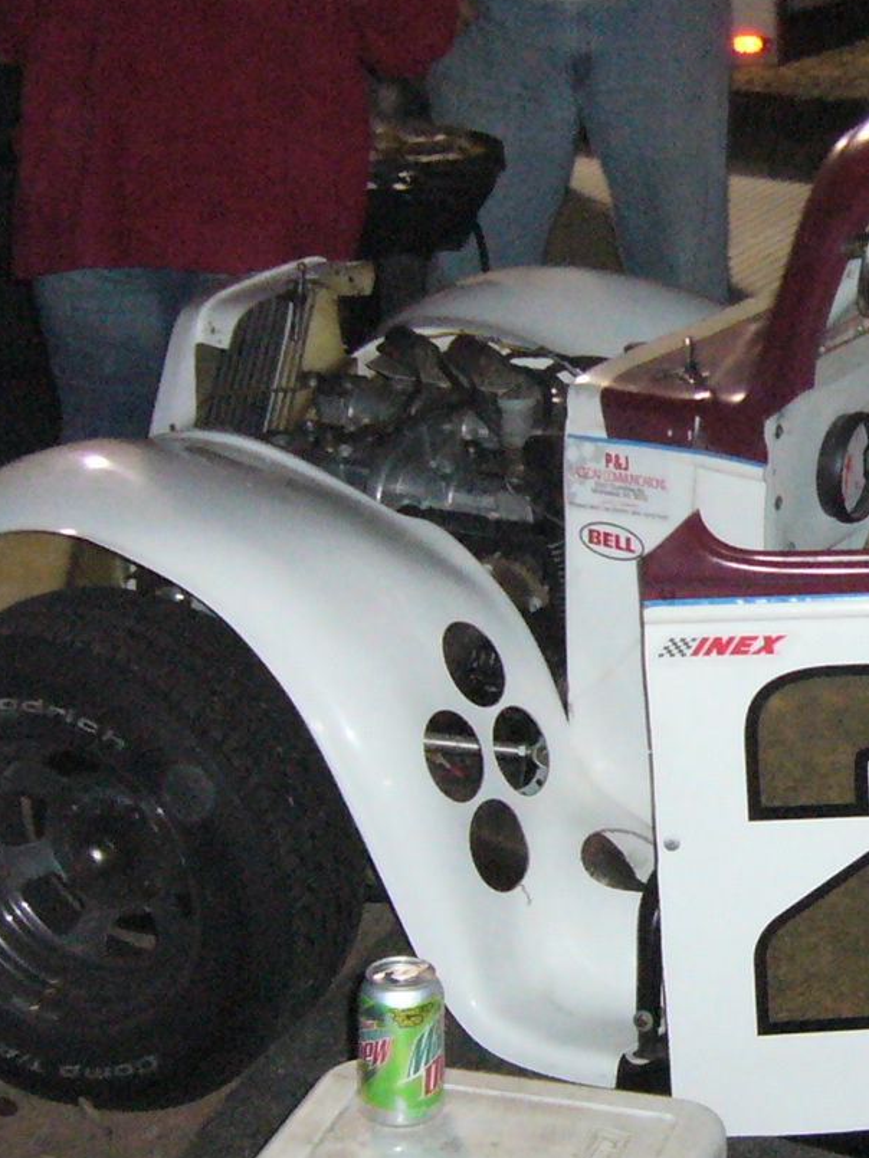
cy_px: 588
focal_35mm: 89
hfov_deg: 15.9
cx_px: 1053
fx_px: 2978
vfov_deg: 22.0
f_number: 2.8
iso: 400
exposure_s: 1/30
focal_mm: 5.8
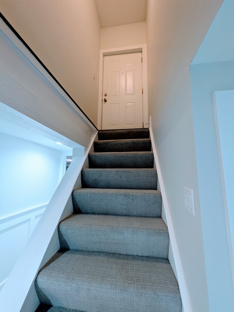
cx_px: 117
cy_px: 156
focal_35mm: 14
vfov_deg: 102.1
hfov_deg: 85.7
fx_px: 126
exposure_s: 1/24
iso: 56
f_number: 2.2
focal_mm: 1.83
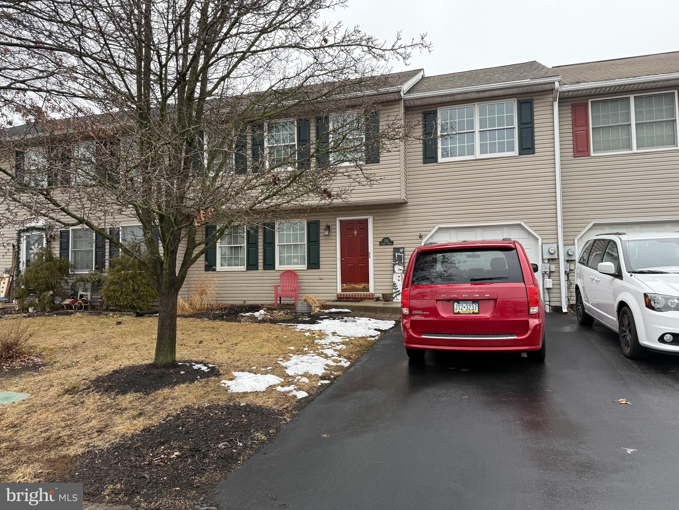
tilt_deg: +3.3
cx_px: 340
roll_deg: +0.2
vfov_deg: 56.8
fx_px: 471
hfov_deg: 71.6
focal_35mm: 24
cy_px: 255
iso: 100
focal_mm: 6.76
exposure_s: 1/750
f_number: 1.78
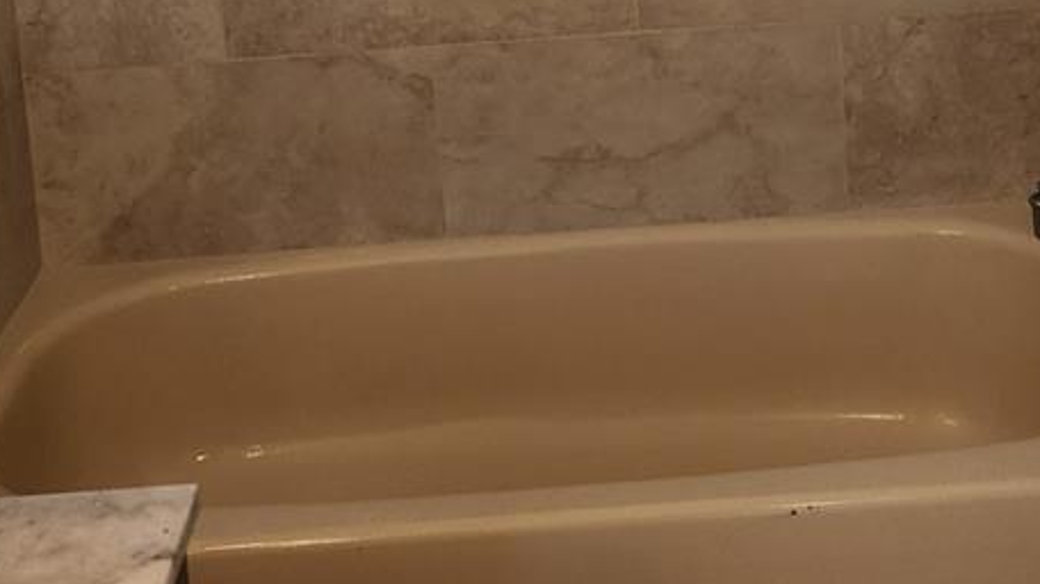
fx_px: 1819
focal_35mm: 66
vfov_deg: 16.8
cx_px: 629
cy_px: -249
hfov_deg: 31.8
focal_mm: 5.4
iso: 160
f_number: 1.8
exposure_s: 1/120
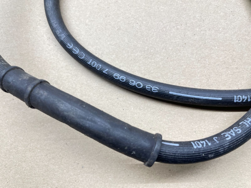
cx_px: 126
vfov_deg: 53.1
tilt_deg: -80.0
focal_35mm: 26
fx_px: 189
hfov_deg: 67.3
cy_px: 94
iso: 125
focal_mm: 4.2
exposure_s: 1/100
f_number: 1.6
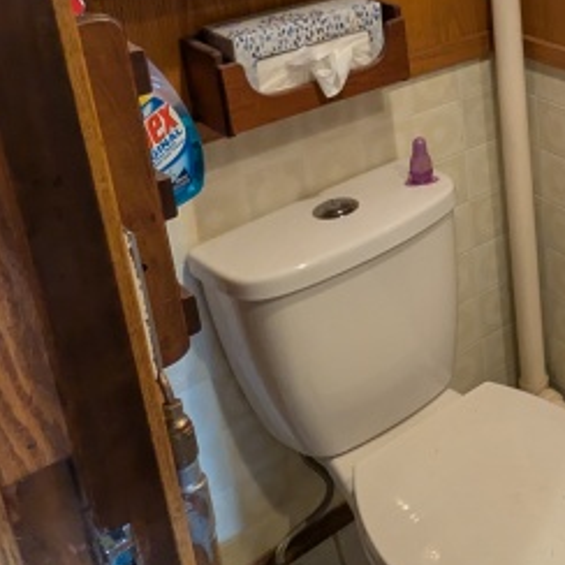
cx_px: 643
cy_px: 69
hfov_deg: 31.4
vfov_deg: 34.3
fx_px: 868
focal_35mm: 47
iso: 74
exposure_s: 1/40
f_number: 1.7
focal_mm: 2.02
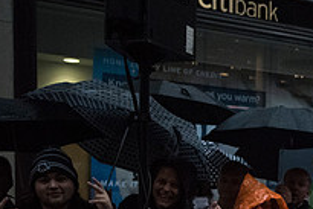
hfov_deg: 21.3
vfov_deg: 15.6
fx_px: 740
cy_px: 242
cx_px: 424
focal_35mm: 85
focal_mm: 30
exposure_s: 1/2500
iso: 10000
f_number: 2.8
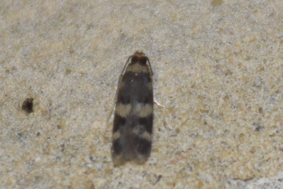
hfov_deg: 9.8
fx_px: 1651
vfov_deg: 6.5
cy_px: 94
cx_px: 142
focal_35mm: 210
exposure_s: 1/200
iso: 320
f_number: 5.6
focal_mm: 140
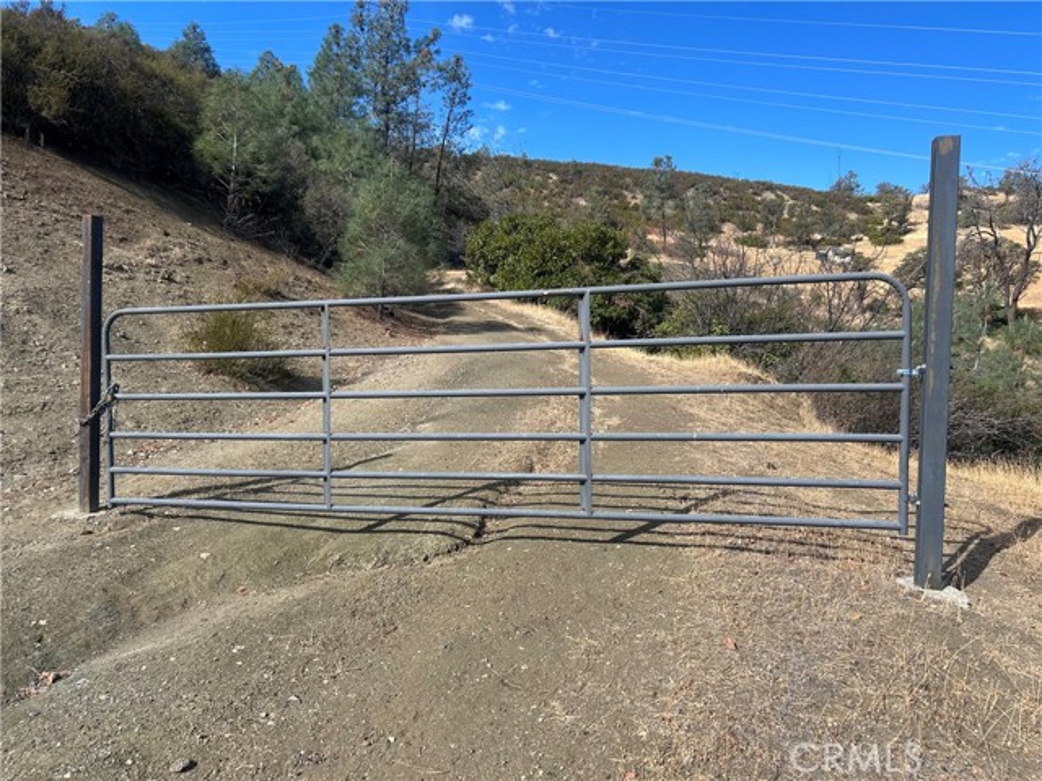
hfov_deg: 67.3
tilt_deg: +0.2
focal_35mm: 26
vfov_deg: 53.1
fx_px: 783
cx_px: 521
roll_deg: -2.0
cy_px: 390
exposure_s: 1/2841
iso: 50
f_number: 1.5
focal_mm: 5.7
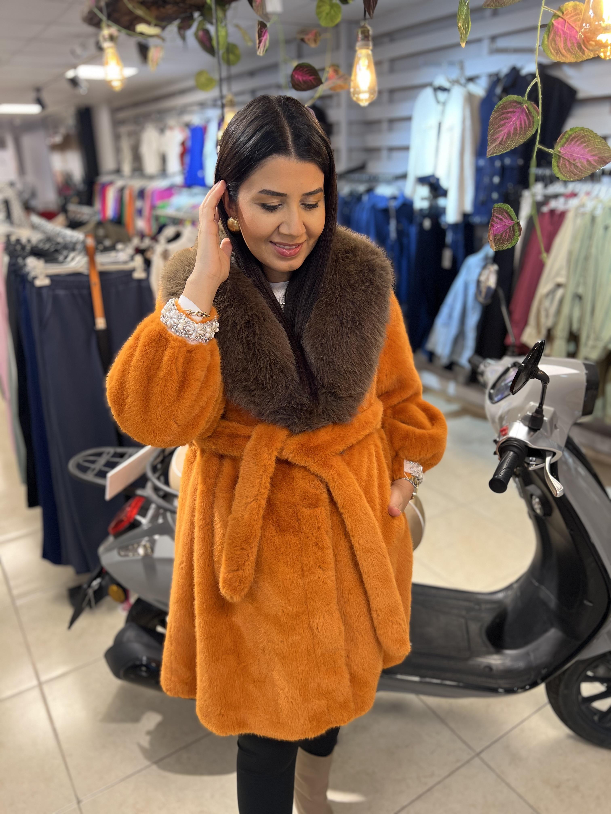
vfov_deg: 67.3
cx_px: 306
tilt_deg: -22.0
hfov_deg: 53.1
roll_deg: +1.2
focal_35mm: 26
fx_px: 612
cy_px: 407
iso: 64
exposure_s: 1/50
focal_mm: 5.7
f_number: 1.5
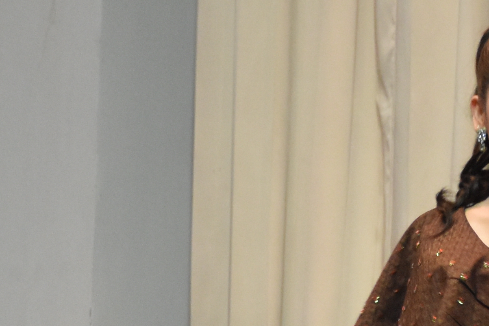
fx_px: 5284
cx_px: 493
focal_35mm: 389
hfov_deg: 5.3
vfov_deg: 3.5
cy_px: 462
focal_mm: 52
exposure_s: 1/60
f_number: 4.8
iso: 1800
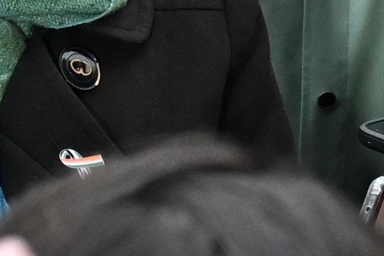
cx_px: -83
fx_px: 2964
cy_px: 335
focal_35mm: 278
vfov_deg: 4.9
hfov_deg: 7.3
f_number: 2.8
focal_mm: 24
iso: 1000
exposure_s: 1/640
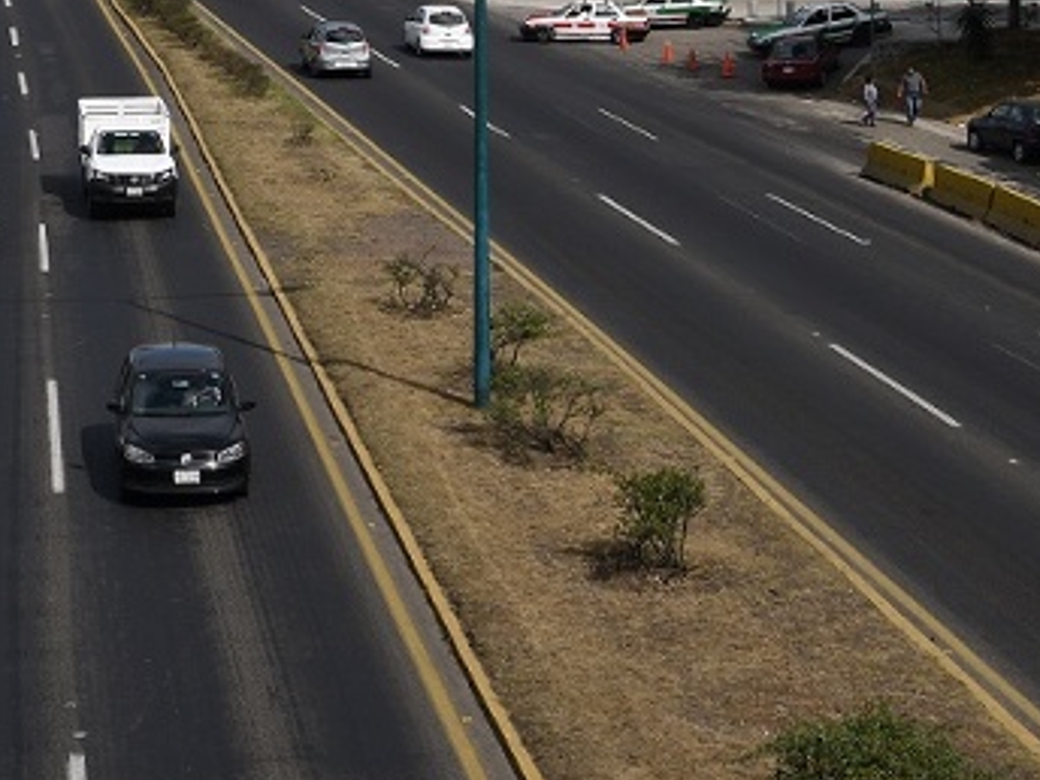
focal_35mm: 86
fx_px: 2584
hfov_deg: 22.2
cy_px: -107
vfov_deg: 16.6
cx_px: 82
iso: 100
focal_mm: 20
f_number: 8
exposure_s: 1/400
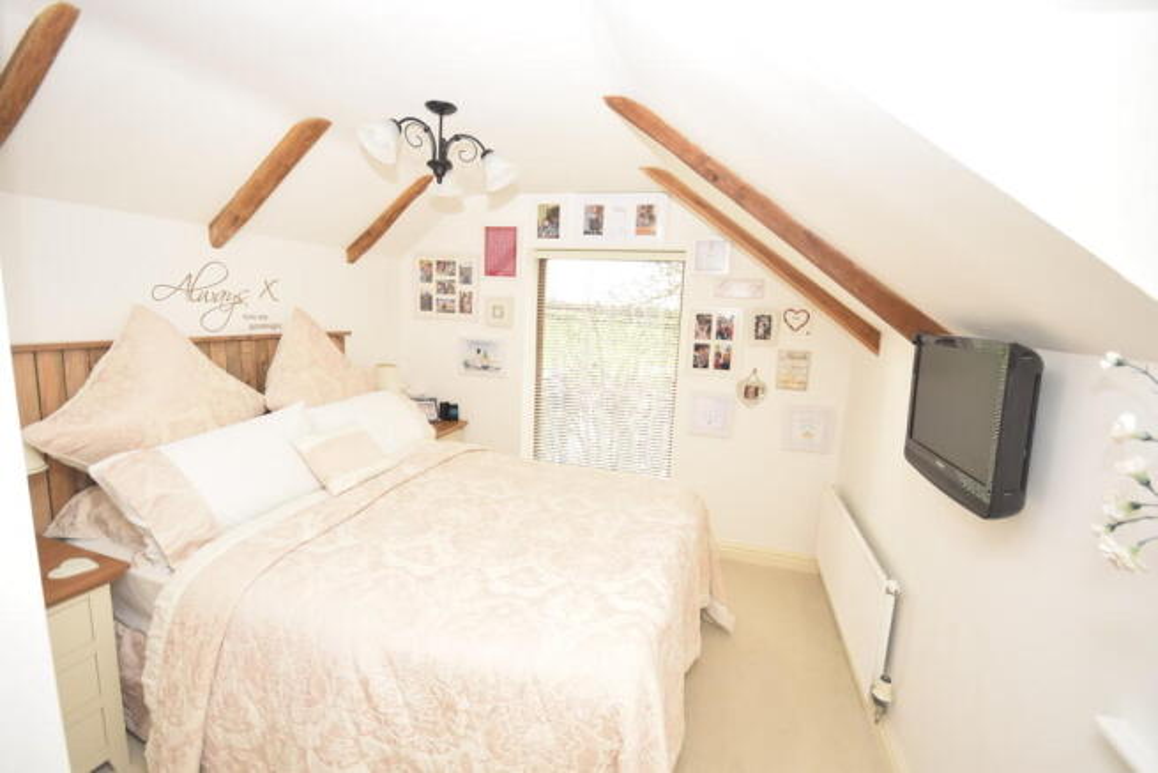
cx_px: 579
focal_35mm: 15
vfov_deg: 77.4
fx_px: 483
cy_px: 386
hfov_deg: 100.4
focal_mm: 10
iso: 800
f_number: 5.6
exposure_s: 1/125
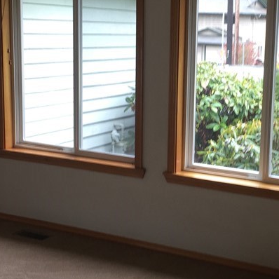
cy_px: 131
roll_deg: -0.4
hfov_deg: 25.9
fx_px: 602
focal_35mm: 66
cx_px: 195
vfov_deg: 26.1
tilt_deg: -10.3
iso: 32
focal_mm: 4.15
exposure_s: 1/40
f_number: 2.2
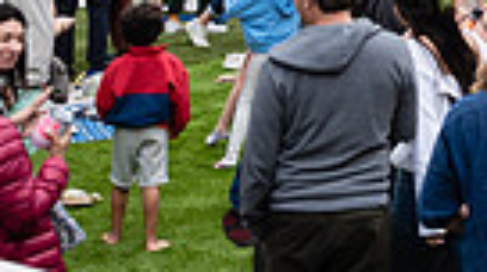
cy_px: -227
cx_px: 945
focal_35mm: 130
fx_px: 1676
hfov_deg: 14.1
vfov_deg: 8.9
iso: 500
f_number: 4.5
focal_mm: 29
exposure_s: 1/400
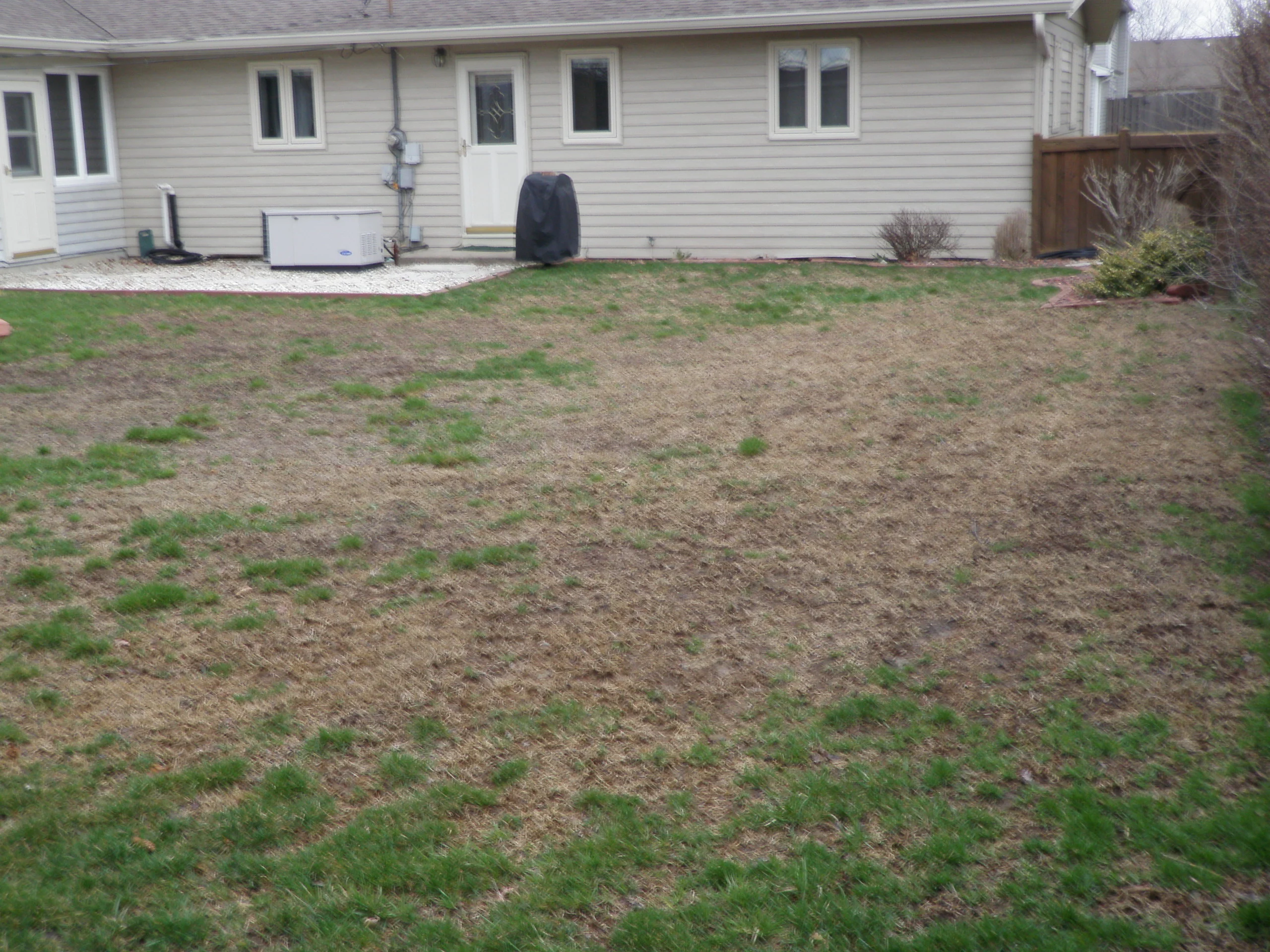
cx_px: 635
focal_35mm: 42
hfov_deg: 44.8
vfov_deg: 34.3
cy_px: 476
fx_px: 1541
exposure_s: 1/50
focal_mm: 7.57
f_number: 4.3
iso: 50
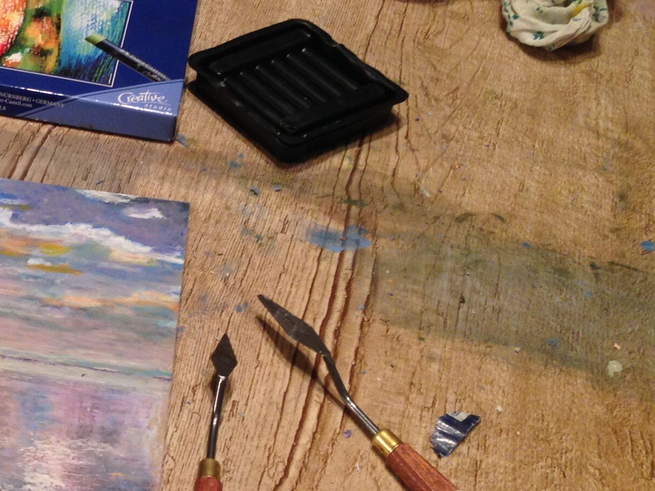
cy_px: 257
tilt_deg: -45.2
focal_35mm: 70
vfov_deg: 21.0
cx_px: 3
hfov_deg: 26.3
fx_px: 1324
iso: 100
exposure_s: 1/20
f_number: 2.4
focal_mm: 4.12
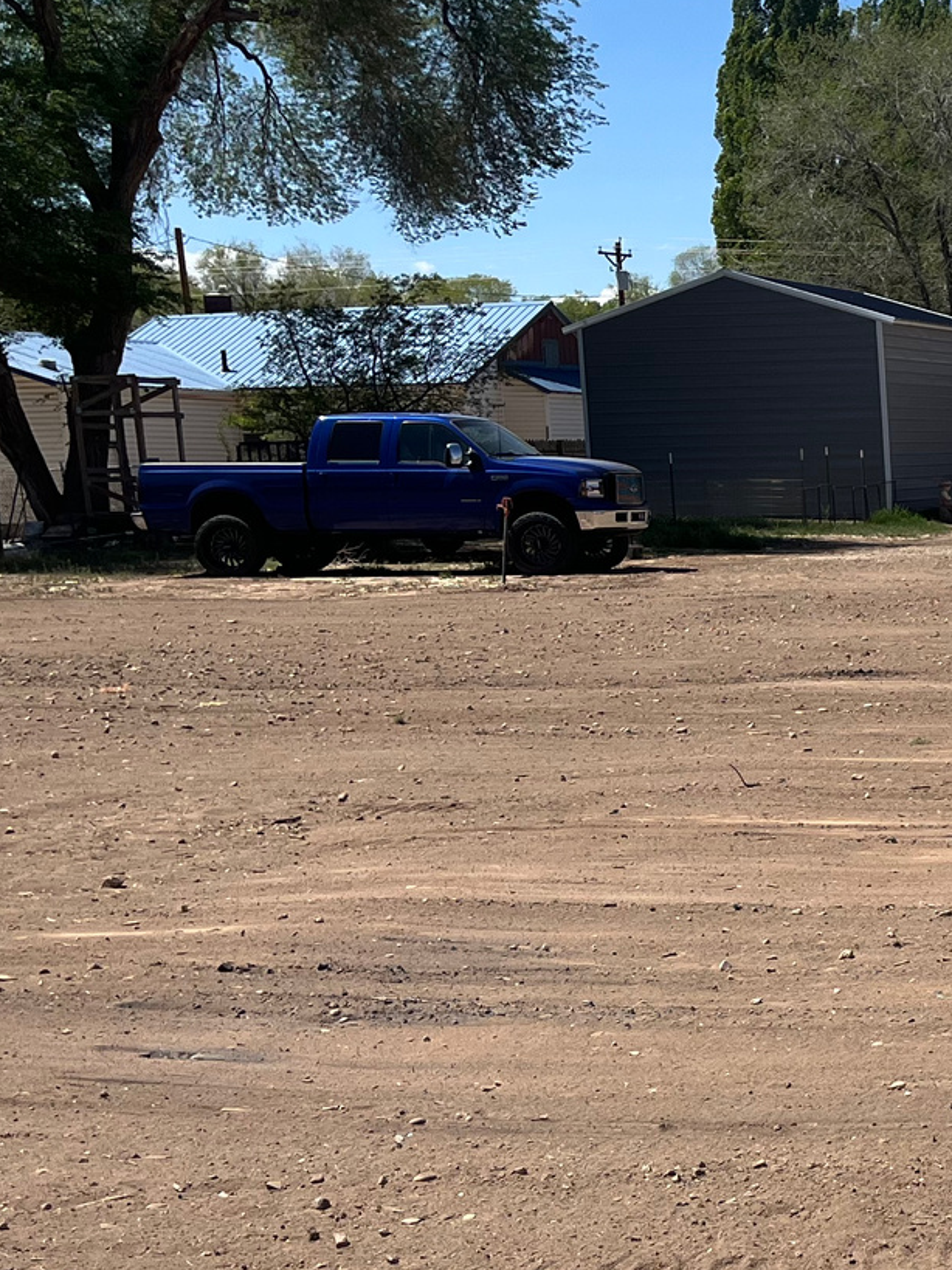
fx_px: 2384
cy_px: 760
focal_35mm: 65
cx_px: 1436
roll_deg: +1.9
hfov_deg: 19.6
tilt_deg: -6.9
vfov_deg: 29.8
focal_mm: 5.1
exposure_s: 1/4854
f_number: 1.6
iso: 50
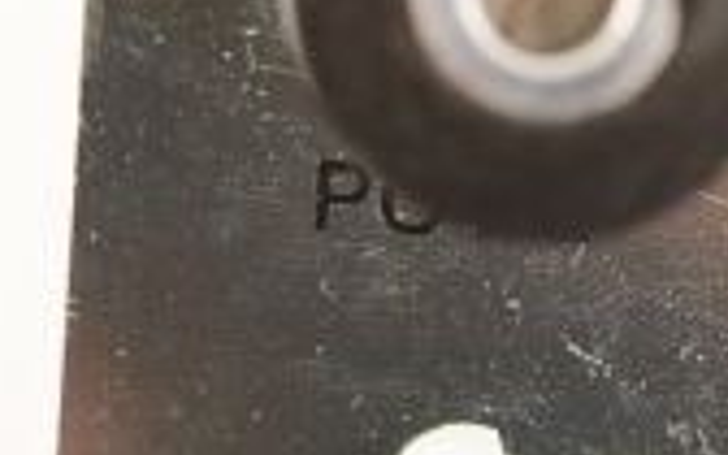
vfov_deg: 7.0
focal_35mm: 182
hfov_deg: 11.5
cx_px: 438
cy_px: -405
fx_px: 3611
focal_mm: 50
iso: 1600
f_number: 8
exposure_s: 1/100
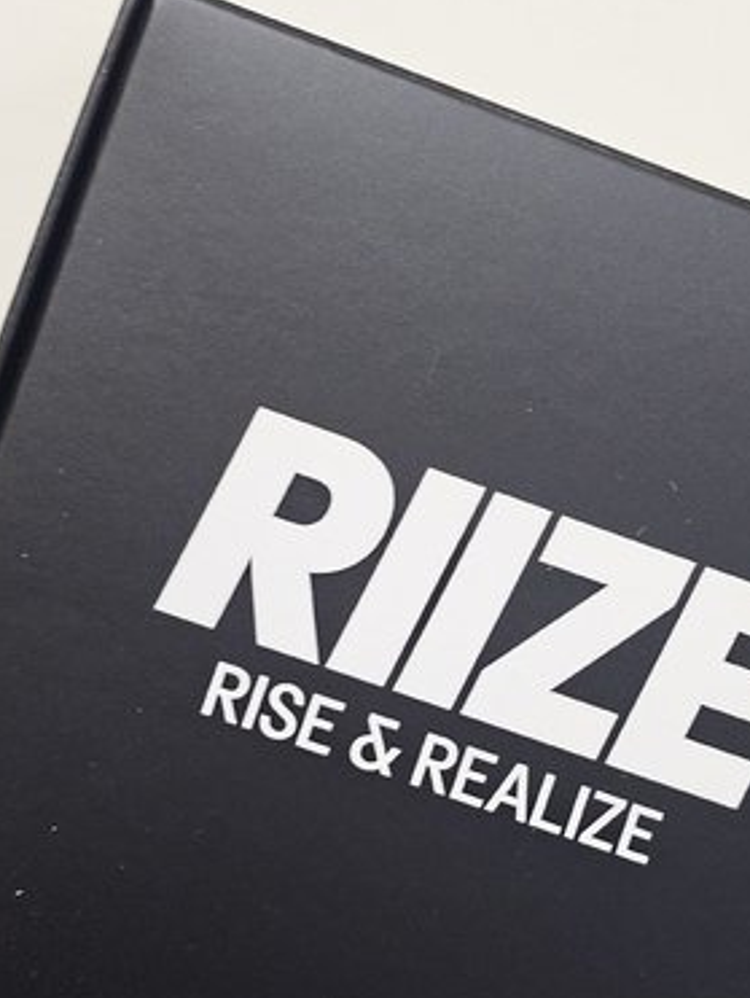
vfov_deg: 54.9
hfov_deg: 42.3
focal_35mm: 33
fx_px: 952
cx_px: 511
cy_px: 593
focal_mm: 6.3
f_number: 1.7
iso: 200
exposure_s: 1/40
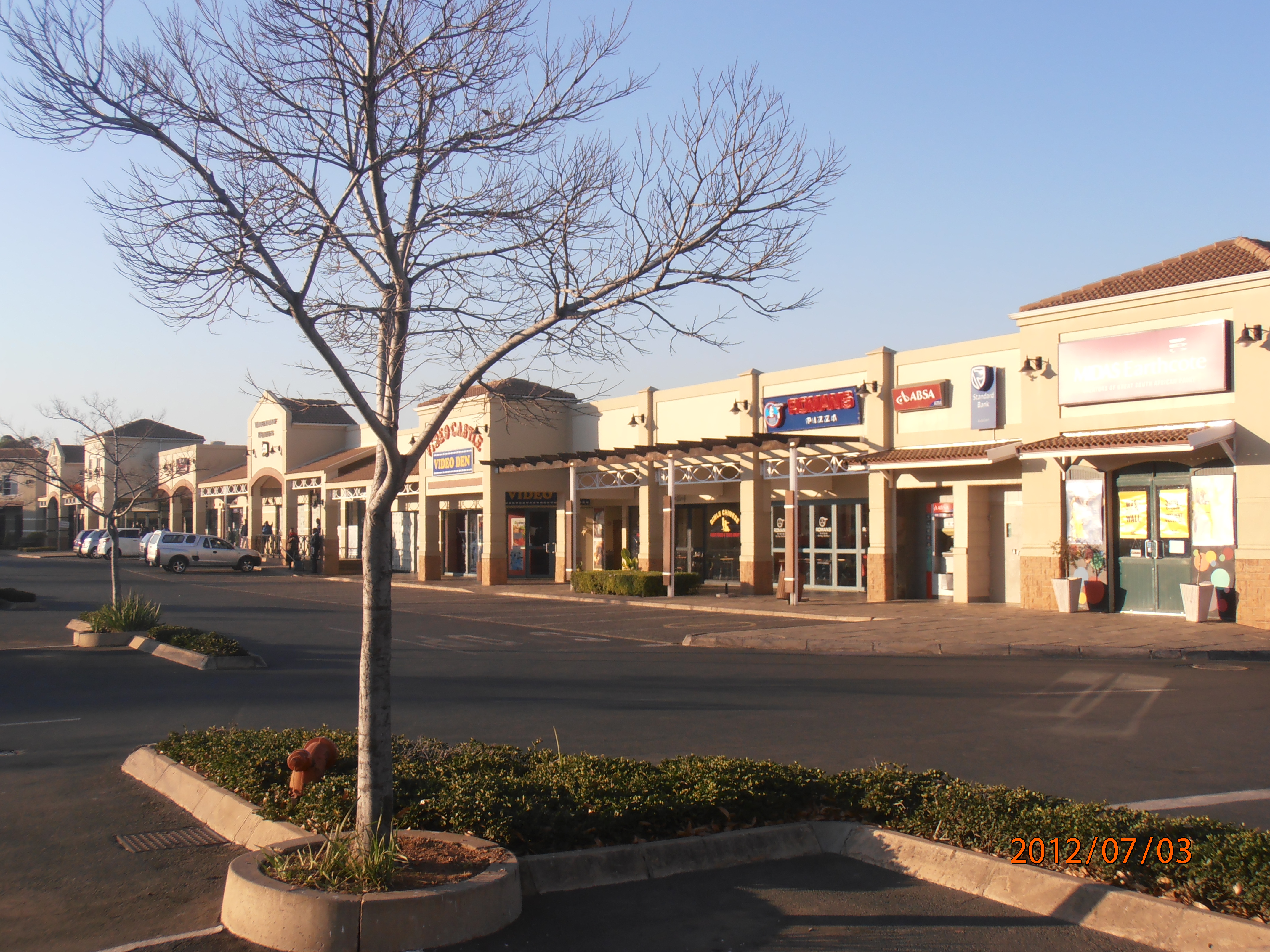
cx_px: 635
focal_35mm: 44
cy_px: 476
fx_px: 1614
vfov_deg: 32.9
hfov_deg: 42.9
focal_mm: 7.87
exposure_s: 1/320
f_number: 4.2
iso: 80
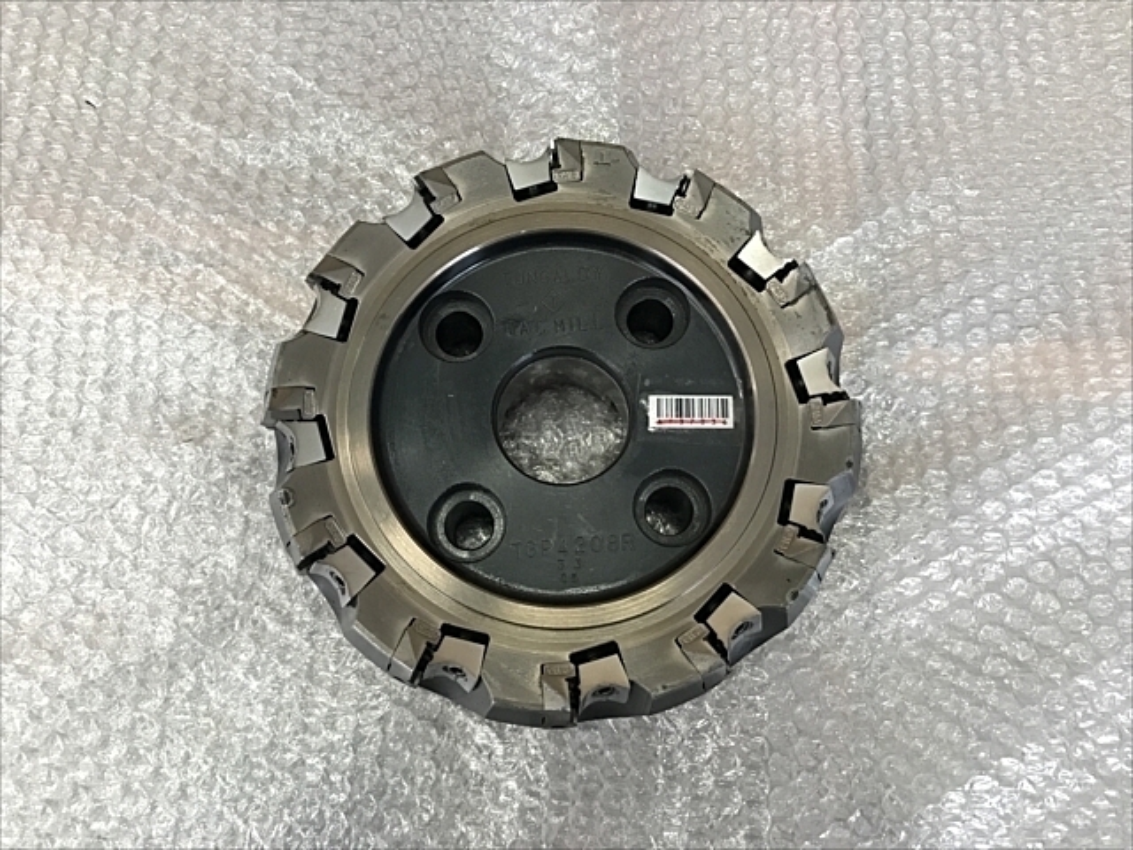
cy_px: 425
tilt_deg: -78.4
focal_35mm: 28
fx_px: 916
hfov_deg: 63.4
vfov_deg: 49.7
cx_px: 566
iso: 32
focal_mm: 3.99
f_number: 1.8
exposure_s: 1/30
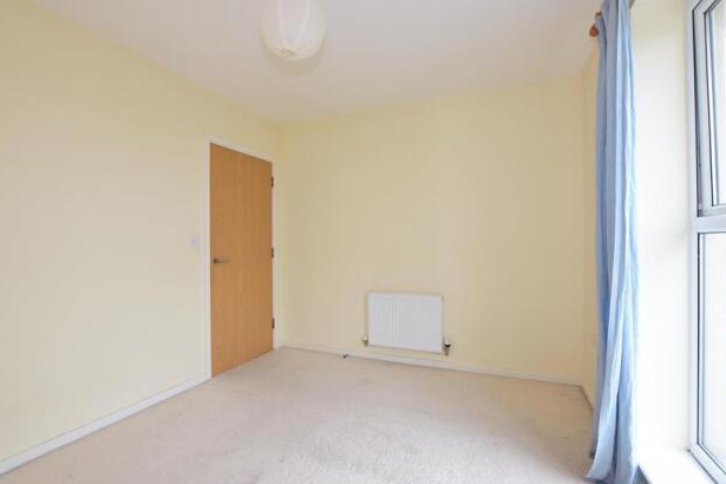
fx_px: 323
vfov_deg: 73.7
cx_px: 365
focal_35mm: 16
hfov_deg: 96.7
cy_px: 240
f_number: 5.6
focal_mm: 10
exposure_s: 1/40
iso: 400
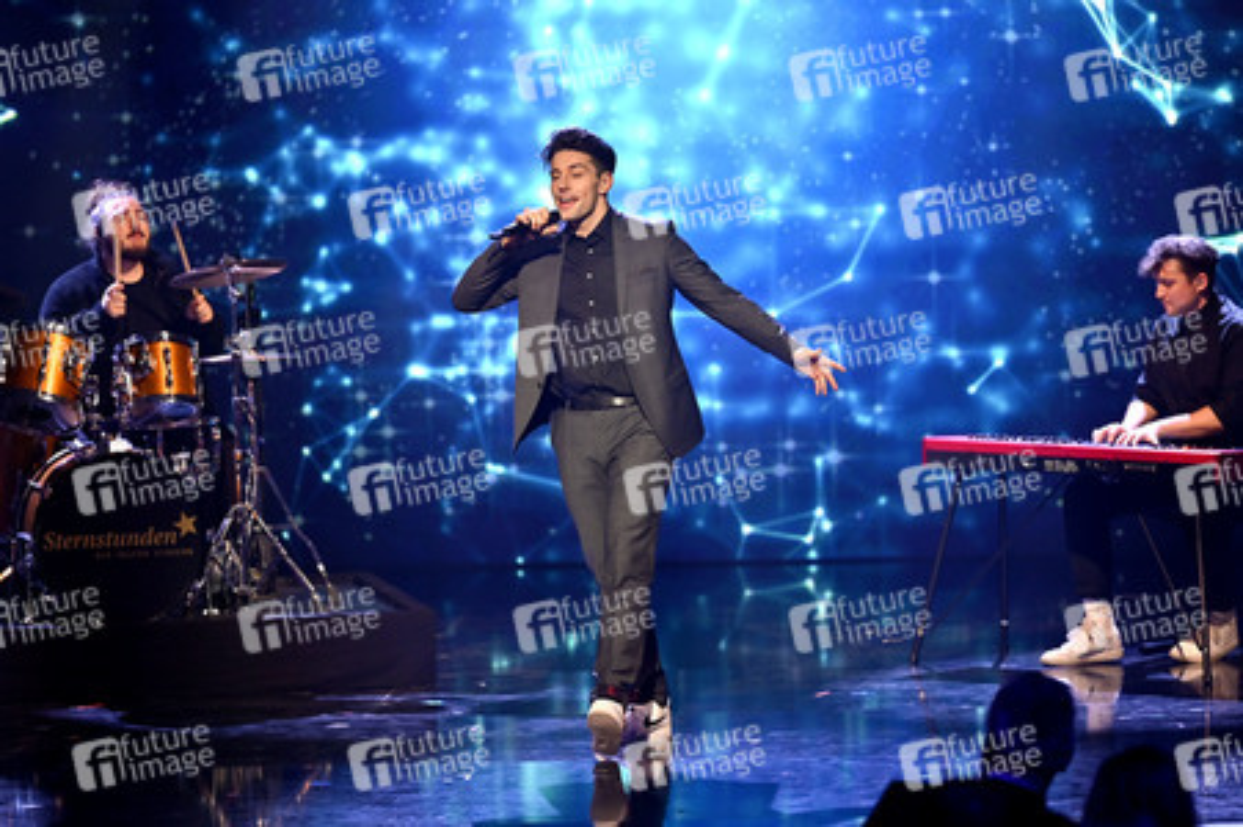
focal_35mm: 200
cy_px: 414
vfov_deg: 6.9
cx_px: 622
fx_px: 6900
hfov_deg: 10.3
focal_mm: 200
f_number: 2.8
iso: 1000
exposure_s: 1/250
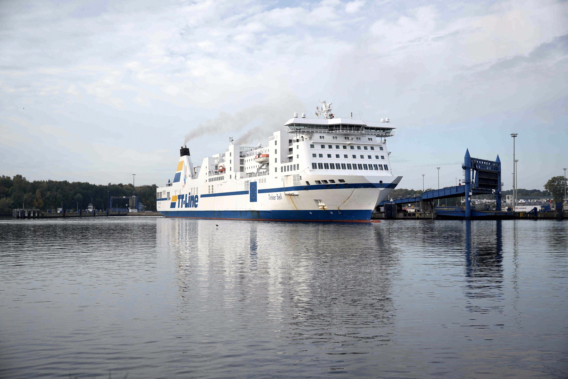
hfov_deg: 48.5
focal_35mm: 40
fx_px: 631
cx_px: 284
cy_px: 190
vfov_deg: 33.4
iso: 100
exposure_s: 1/800
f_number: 4
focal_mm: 40
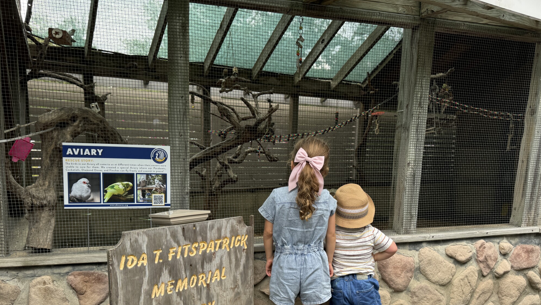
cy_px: 194
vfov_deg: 42.5
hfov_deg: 69.9
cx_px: 270
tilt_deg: -6.8
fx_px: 387
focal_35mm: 27
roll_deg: +0.4
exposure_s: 1/121
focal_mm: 6.76
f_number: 1.78
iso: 80
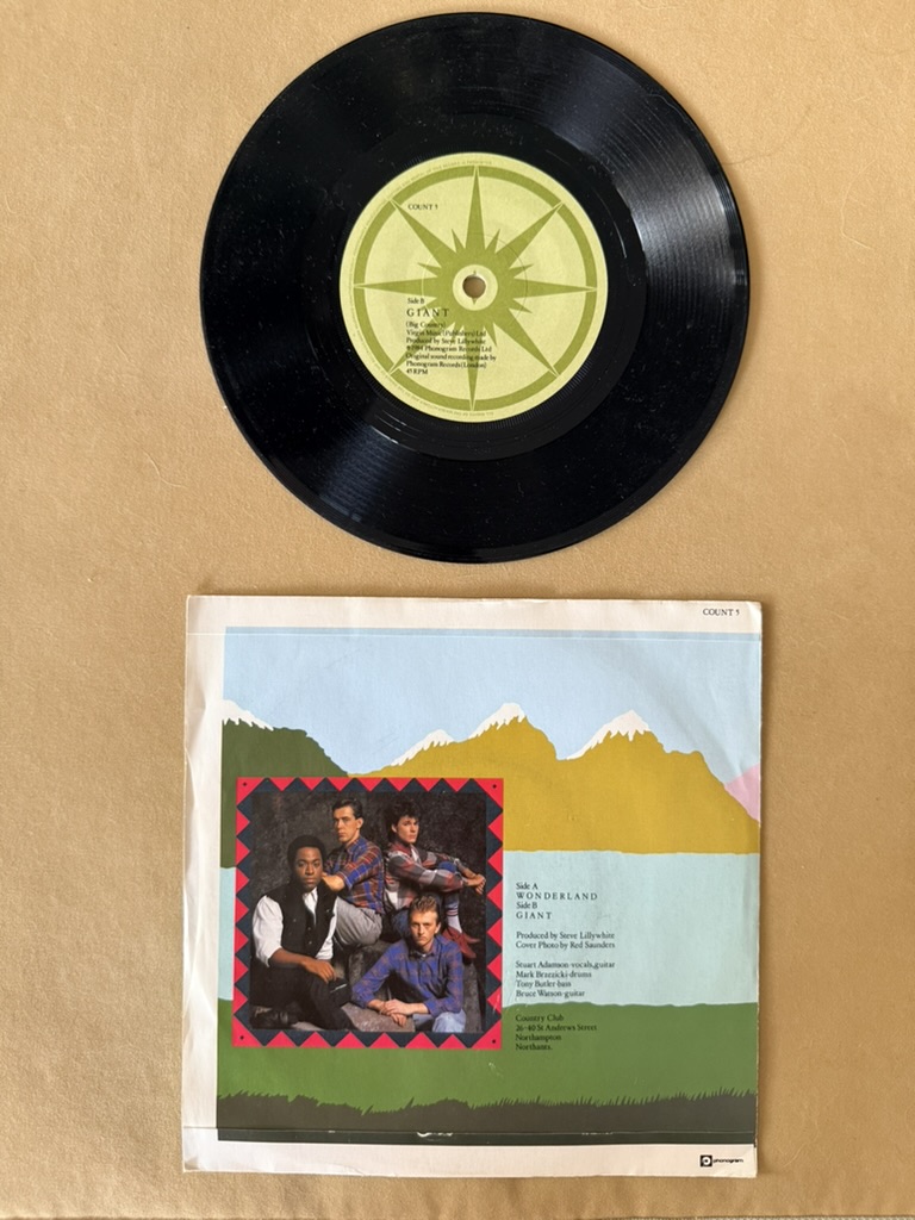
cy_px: 610
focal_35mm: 24
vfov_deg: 71.6
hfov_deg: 56.8
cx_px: 458
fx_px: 846
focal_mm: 6.76
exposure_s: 1/60
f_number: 1.78
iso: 250
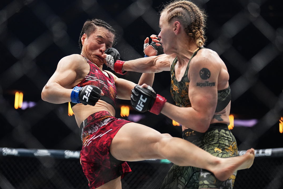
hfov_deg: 23.6
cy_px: 94
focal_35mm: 86
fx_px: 676
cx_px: 142
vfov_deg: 15.9
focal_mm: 85
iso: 4000
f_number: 2.8
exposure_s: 1/1600
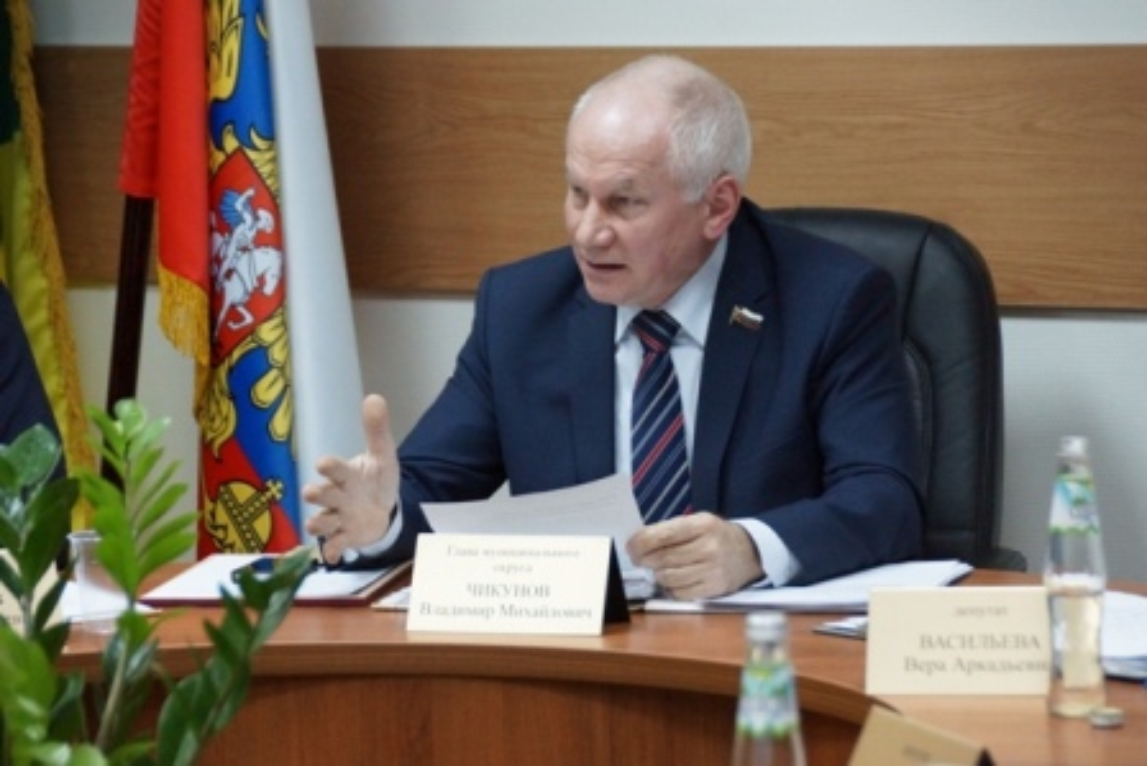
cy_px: 383
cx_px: 574
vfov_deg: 7.6
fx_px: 5737
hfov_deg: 11.4
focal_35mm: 180
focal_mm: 120
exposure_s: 1/125
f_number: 5.6
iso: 2500
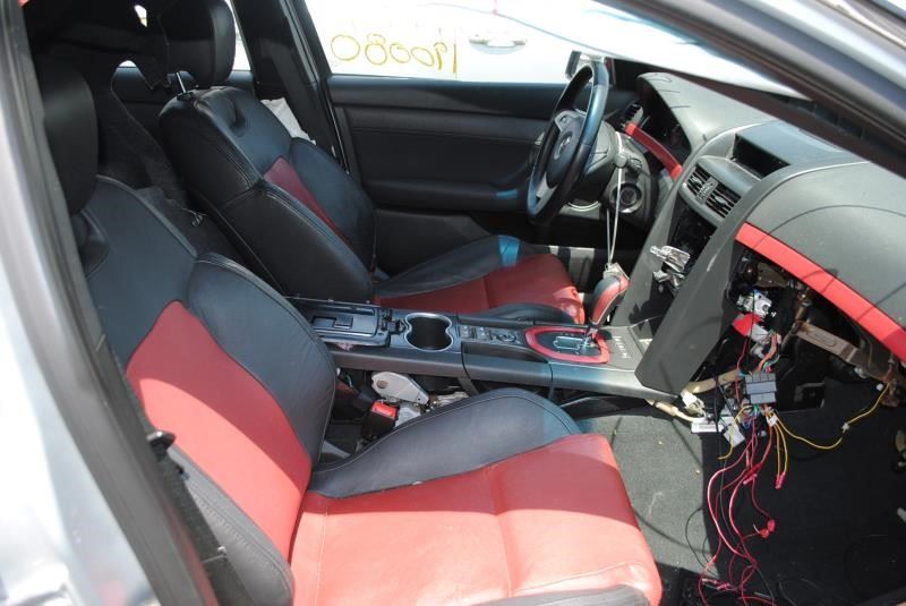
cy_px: 303
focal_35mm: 30
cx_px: 453
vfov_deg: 43.7
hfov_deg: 61.9
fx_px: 756
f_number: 3.8
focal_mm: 20
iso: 100
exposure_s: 1/160
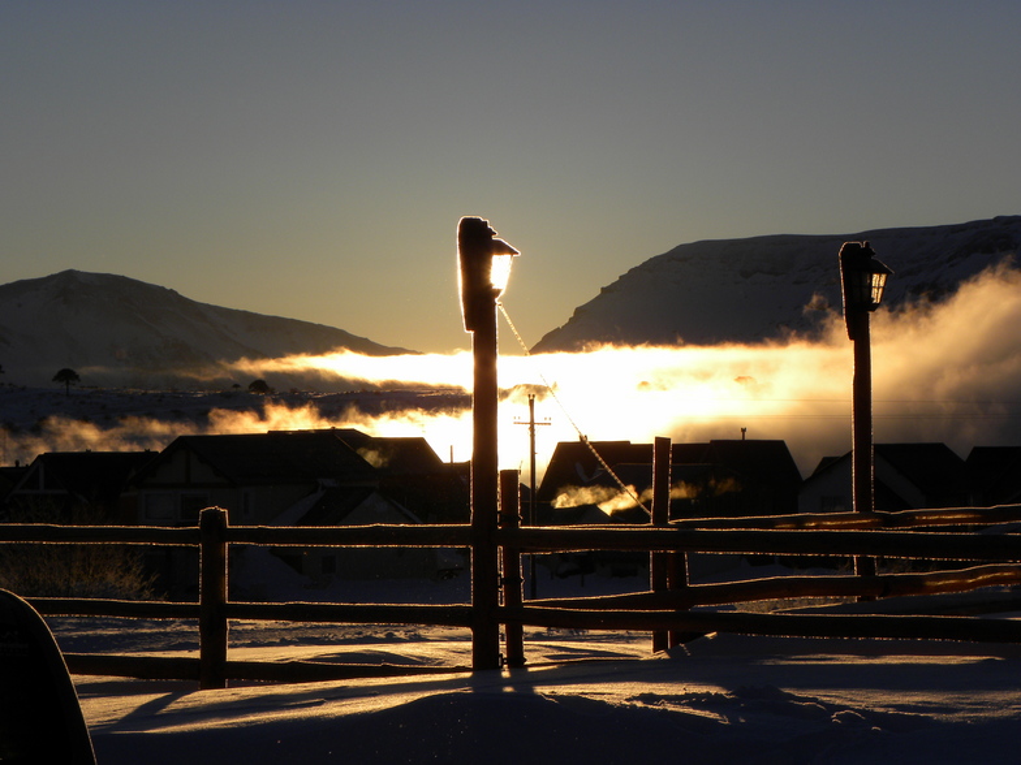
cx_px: 510
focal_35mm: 105
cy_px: 382
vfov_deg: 14.1
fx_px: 3097
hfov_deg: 18.7
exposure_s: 1/532
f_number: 7.1
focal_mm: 18.8
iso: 64
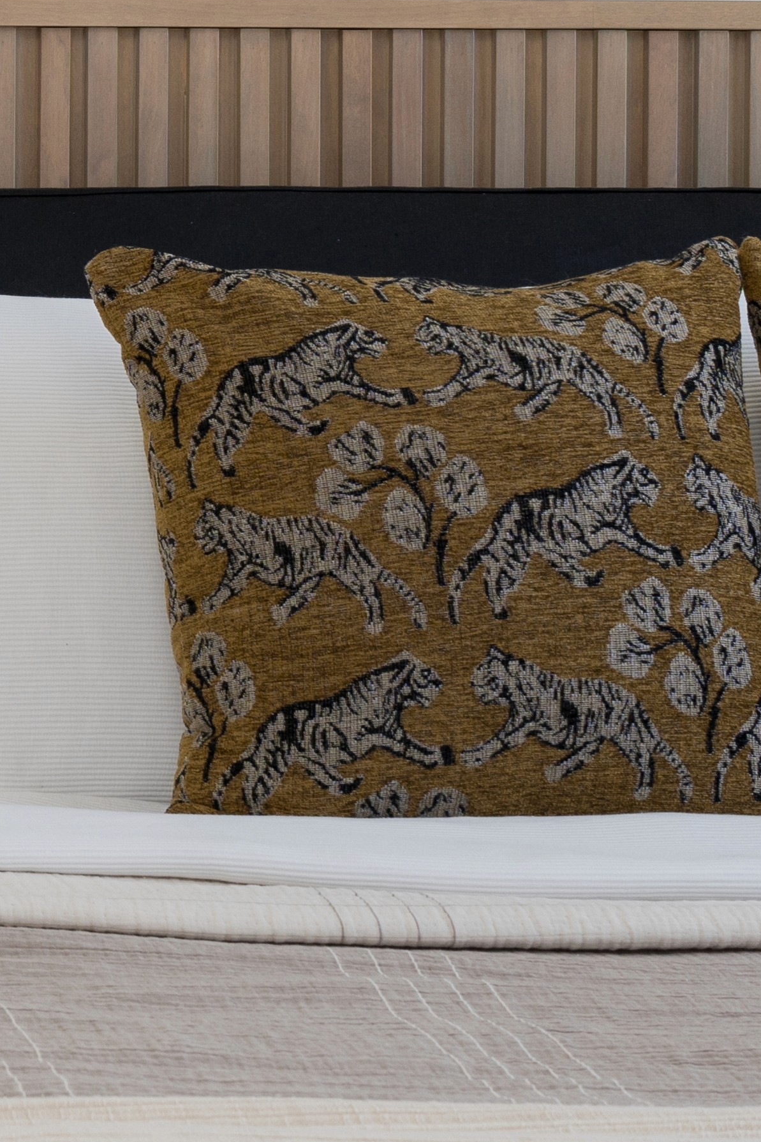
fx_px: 3677
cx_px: -611
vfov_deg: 17.5
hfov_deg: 11.0
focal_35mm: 116
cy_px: 289
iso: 250
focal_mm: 30
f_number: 8
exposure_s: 1/25
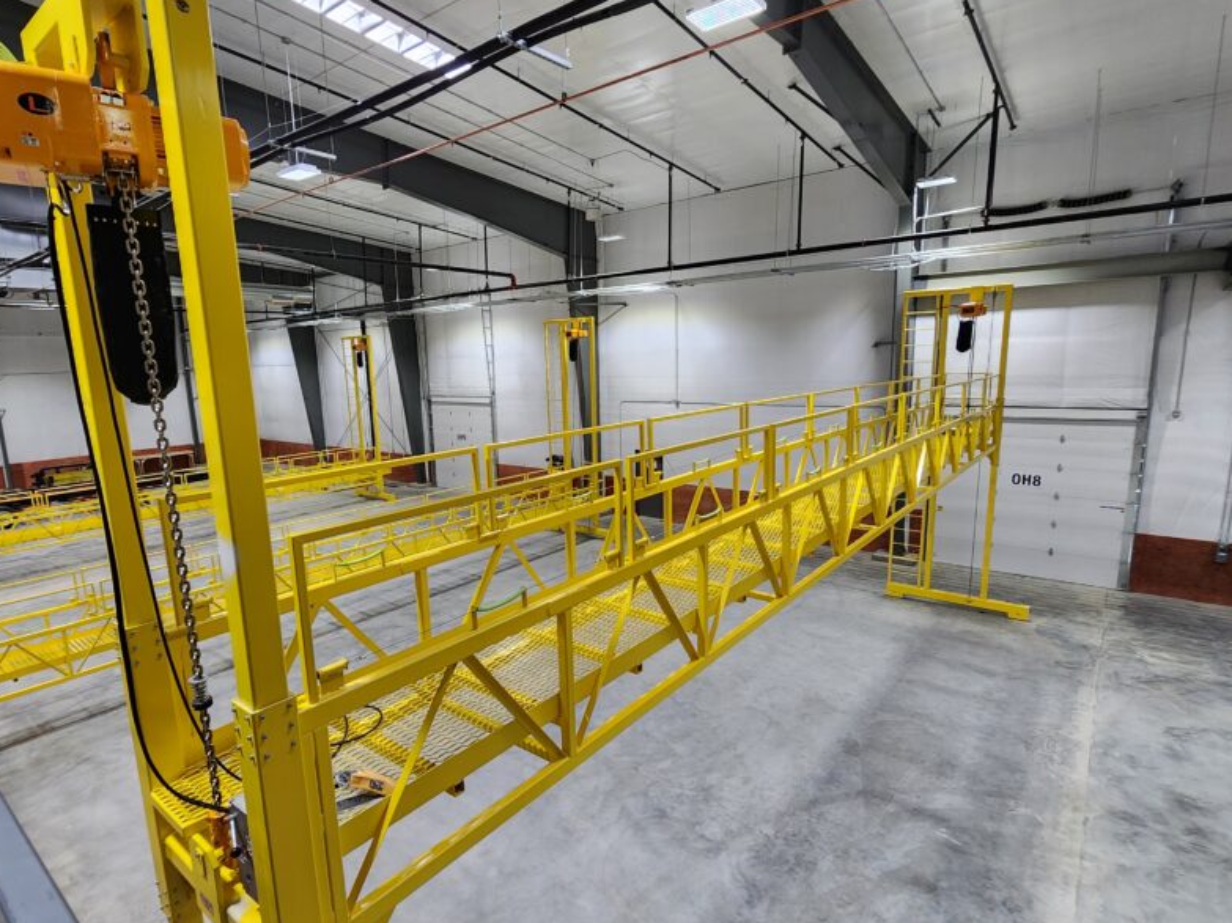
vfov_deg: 74.7
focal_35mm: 17
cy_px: 487
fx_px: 605
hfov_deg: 90.9
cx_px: 568
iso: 250
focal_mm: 2.2
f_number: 2.2
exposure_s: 1/60
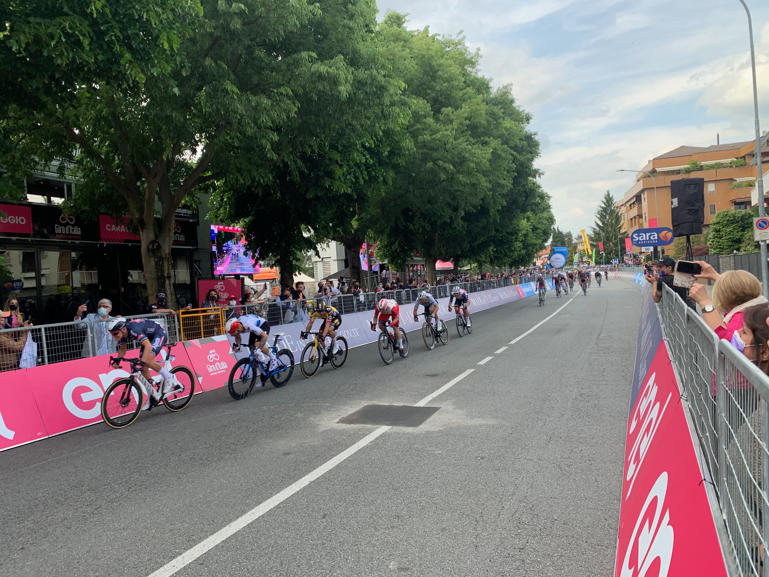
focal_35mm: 26
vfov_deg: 53.1
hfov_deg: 67.3
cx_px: 384
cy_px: 288
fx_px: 578
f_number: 1.8
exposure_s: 1/334
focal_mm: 4.25
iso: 25
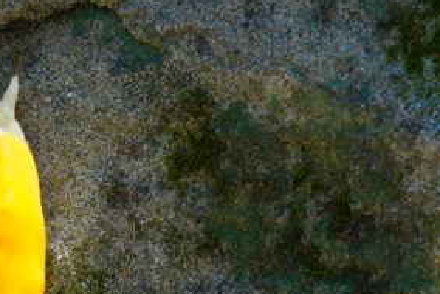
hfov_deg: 7.5
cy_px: 395
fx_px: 3303
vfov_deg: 5.1
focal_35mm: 270
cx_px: -184
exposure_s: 1/125
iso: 320
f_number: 8
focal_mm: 60
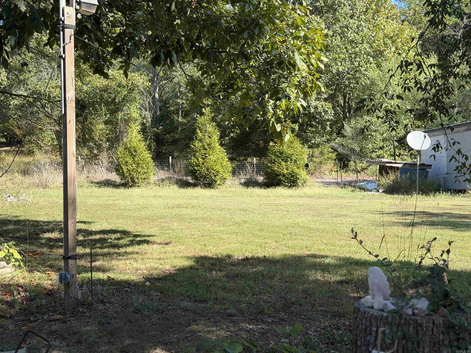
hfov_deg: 39.7
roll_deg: +0.0
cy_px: 176
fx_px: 653
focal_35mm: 48
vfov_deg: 30.3
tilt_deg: -1.4
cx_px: 236
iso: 64
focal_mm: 6.76
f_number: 1.78
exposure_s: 1/1116
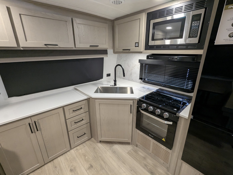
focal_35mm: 16
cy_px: 88
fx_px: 108
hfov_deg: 94.4
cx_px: 116
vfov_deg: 78.2
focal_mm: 2.35
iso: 192
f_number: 2.2
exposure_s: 1/26
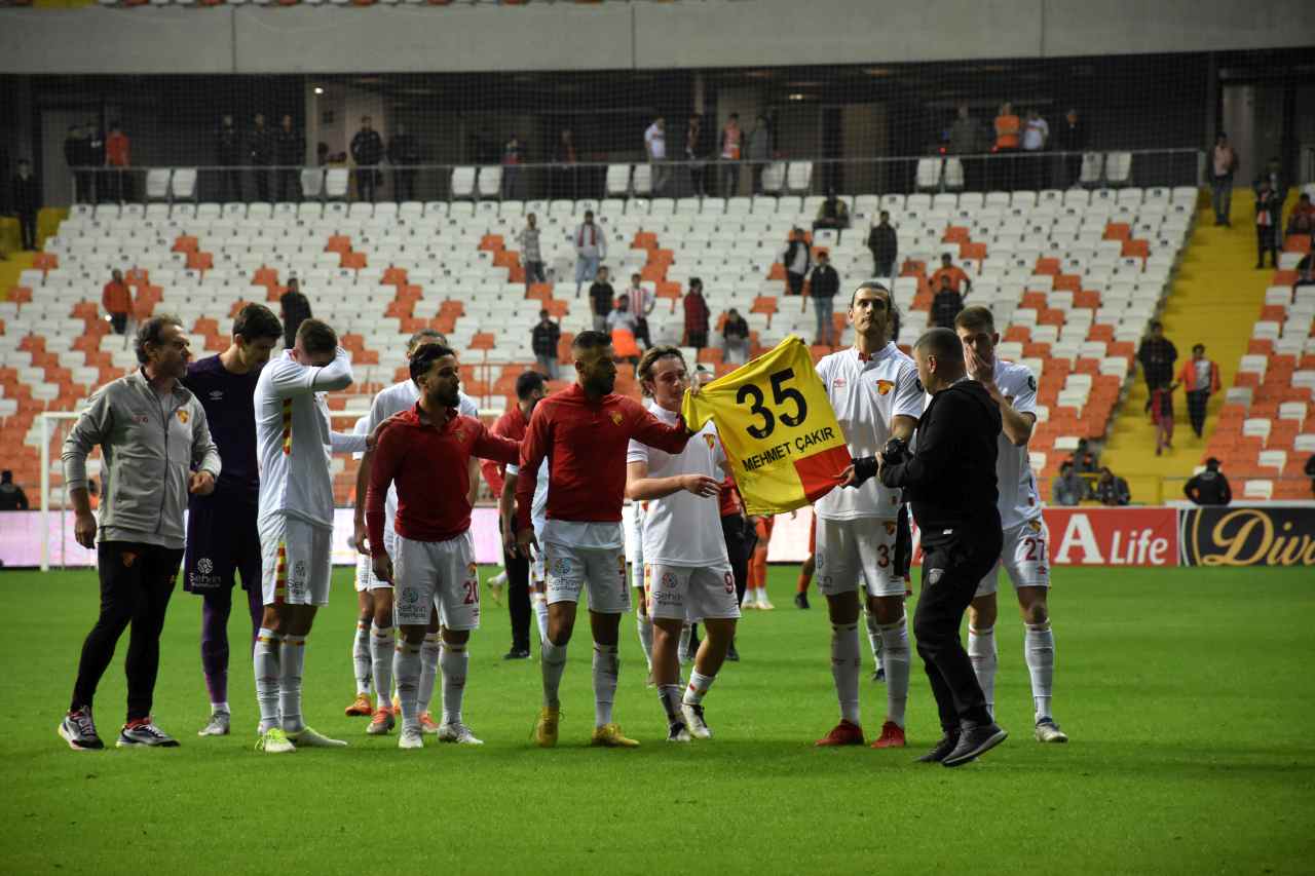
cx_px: 658
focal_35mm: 195
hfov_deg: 10.5
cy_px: 438
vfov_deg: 7.0
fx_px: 7122
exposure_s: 1/250
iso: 1800
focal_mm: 130
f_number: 5.6
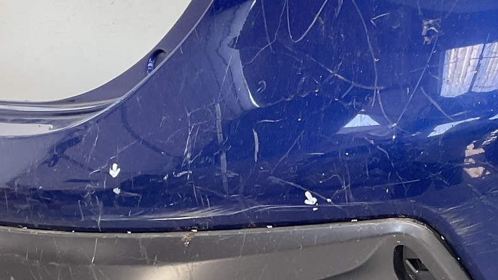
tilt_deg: -14.3
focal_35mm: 82
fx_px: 1083
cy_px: 177
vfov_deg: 14.7
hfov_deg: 25.7
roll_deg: +7.6
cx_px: 347
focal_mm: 3
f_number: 1.8
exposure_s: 1/120
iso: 32
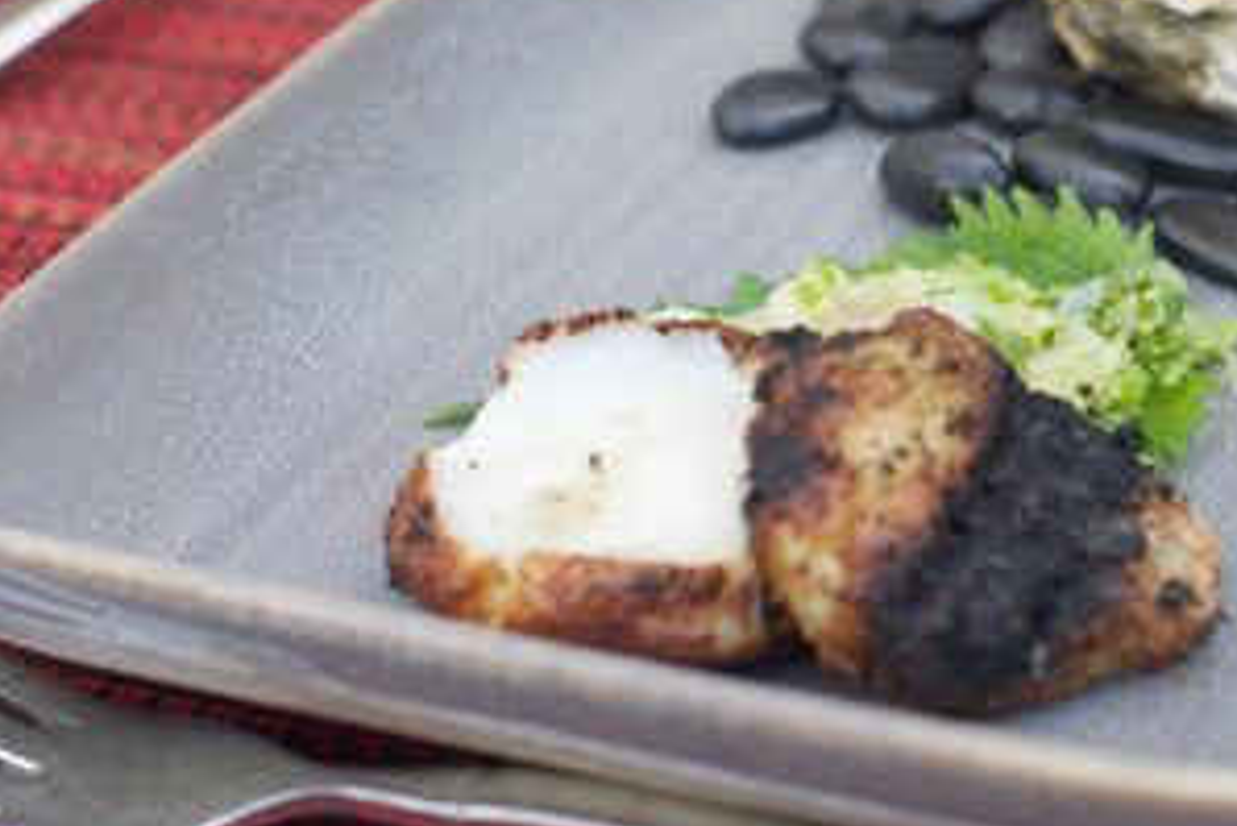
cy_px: 178
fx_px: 4606
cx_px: 988
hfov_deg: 15.2
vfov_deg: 10.2
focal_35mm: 134
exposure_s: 1/250
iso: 320
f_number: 4
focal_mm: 50
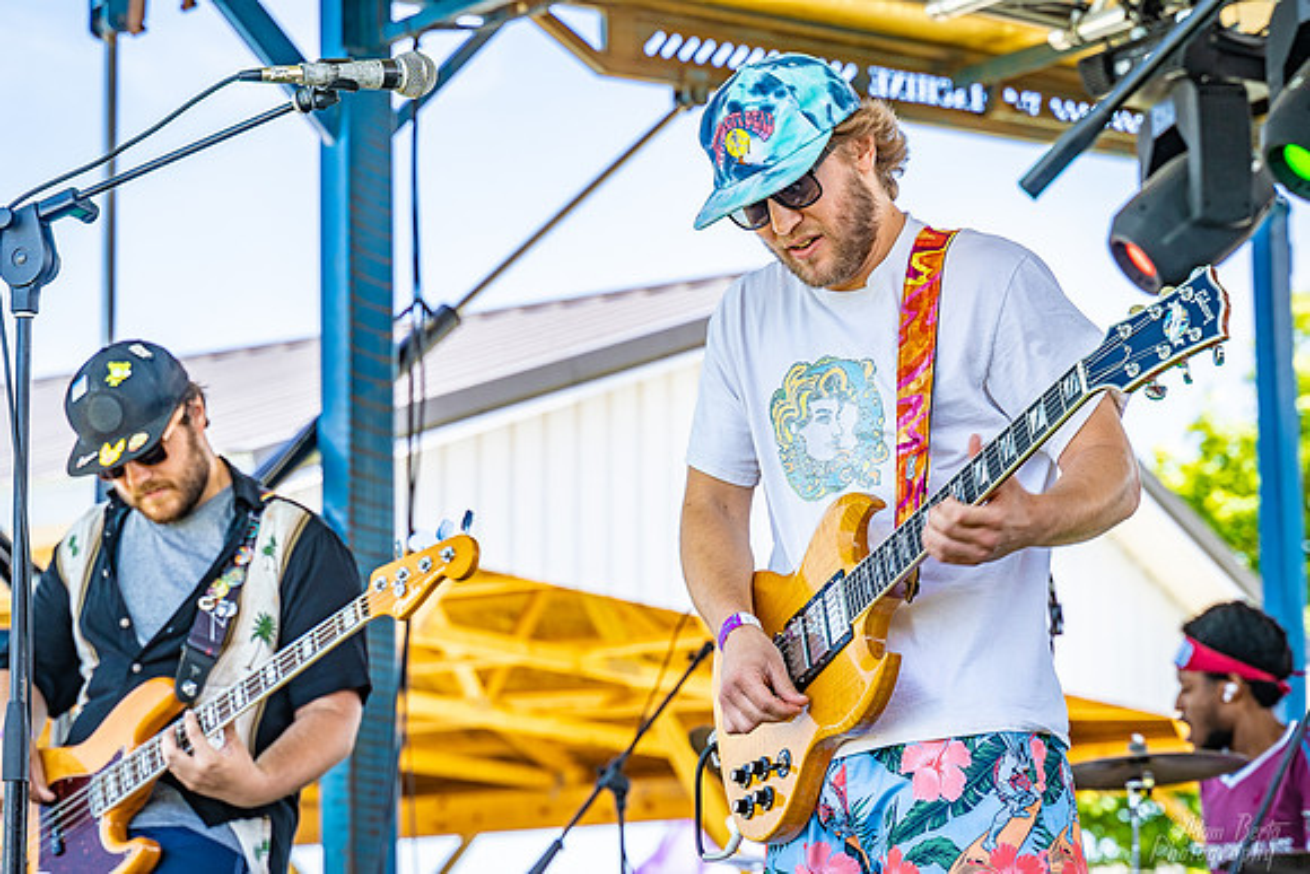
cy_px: 437
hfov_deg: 18.3
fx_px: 4076
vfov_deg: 12.2
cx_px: 655
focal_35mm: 112
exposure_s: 1/320
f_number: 4.5
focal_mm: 75
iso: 125
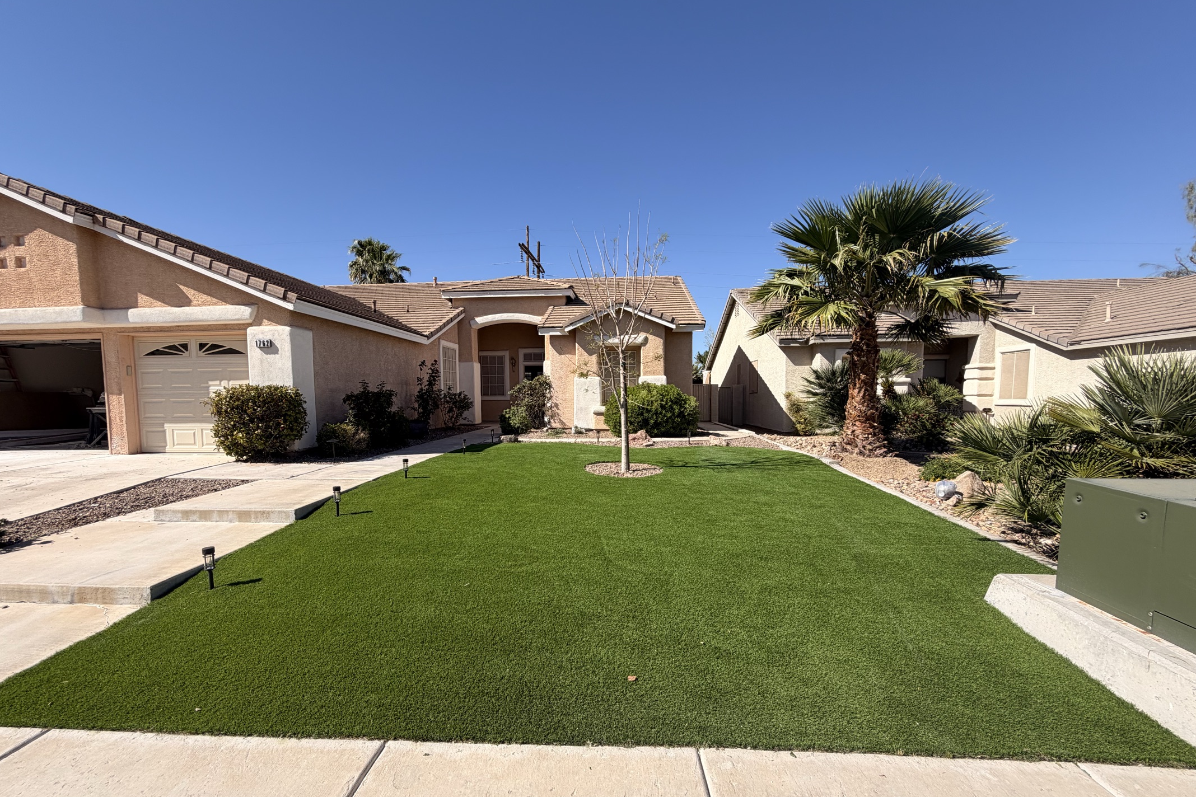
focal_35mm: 15
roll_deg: +0.9
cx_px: 590
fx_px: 498
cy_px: 429
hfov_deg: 100.4
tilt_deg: -3.8
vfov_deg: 77.2
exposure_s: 1/770
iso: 20
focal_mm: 2.22
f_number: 2.2
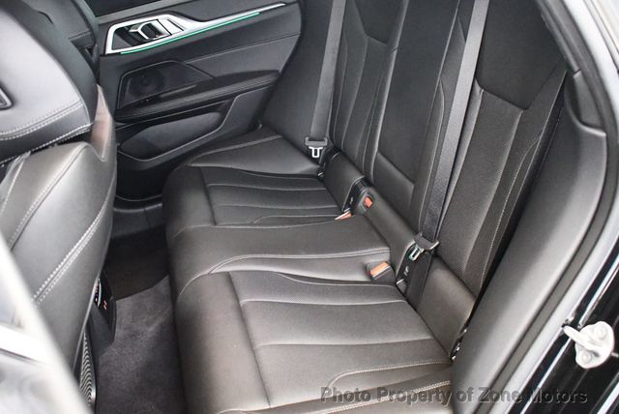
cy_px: 207
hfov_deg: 53.1
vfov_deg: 36.9
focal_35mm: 36
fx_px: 620
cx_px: 310
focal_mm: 18
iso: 9000
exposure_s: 1/60
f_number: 3.5
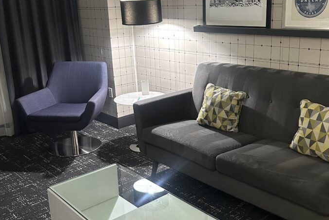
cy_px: 103
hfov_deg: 47.4
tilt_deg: -15.9
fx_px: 375
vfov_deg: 32.6
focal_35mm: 41
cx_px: 175
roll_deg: +1.9
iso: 500
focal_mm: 5.7
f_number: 1.5
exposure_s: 1/60
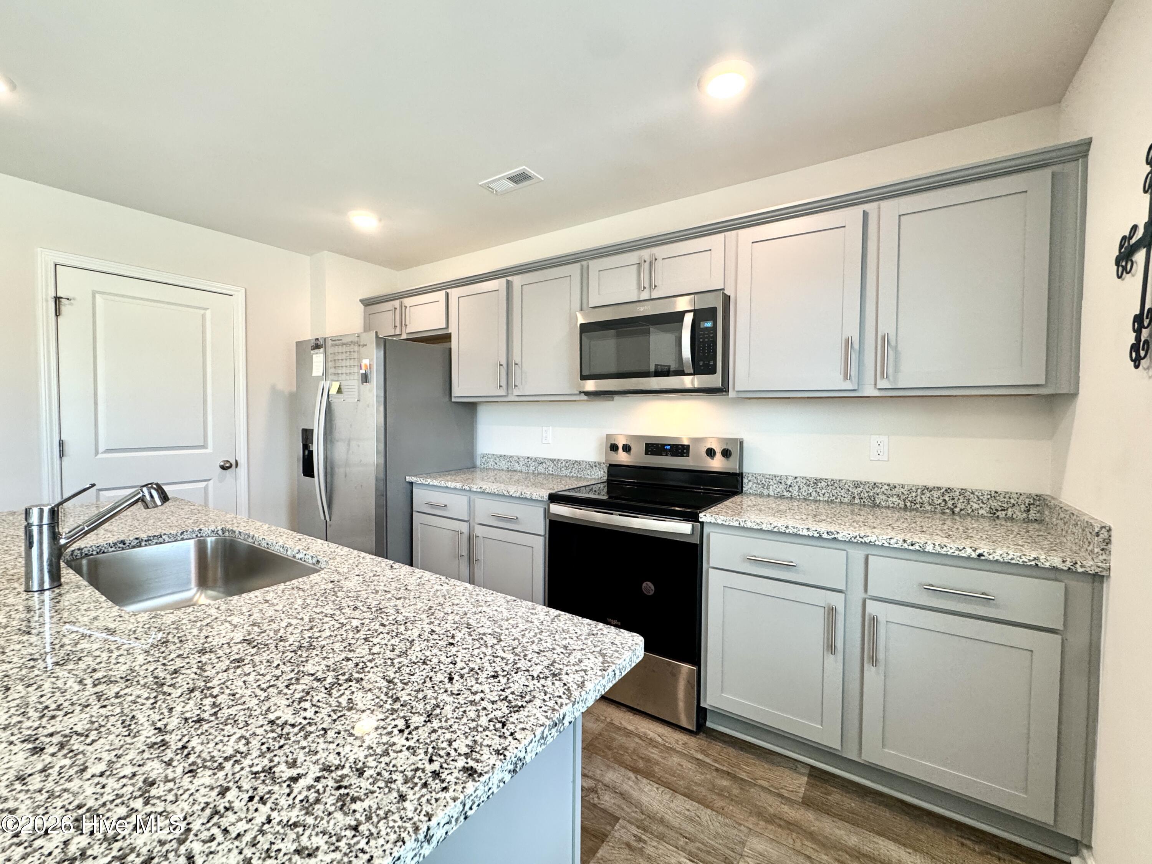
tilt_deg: -3.1
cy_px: 432
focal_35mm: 14
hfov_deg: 102.1
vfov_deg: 85.7
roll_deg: +0.9
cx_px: 576
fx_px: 466
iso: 200
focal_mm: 2.22
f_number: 2.2
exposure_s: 1/120
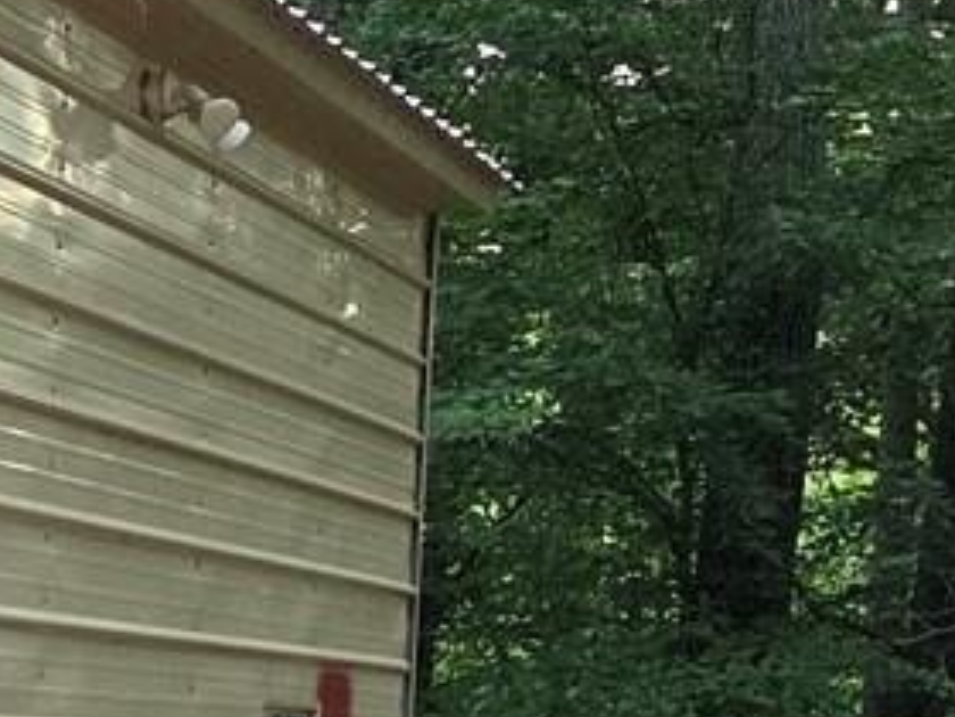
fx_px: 4635
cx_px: -1020
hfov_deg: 10.7
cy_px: 1205
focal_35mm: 168
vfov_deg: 8.6
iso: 250
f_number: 1.7
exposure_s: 1/120
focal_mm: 6.3
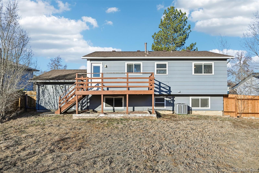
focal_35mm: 22
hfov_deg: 77.3
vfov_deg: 56.1
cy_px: 86
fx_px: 162
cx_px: 130
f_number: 11
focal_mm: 22.5
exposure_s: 1/100
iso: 64
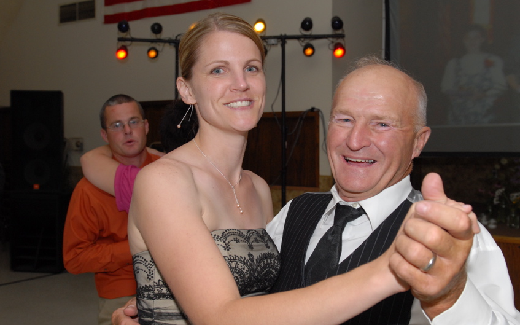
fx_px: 609
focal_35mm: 43
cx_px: 260
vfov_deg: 29.8
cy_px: 167
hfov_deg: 46.2
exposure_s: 1/60
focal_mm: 28
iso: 400
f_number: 5.6
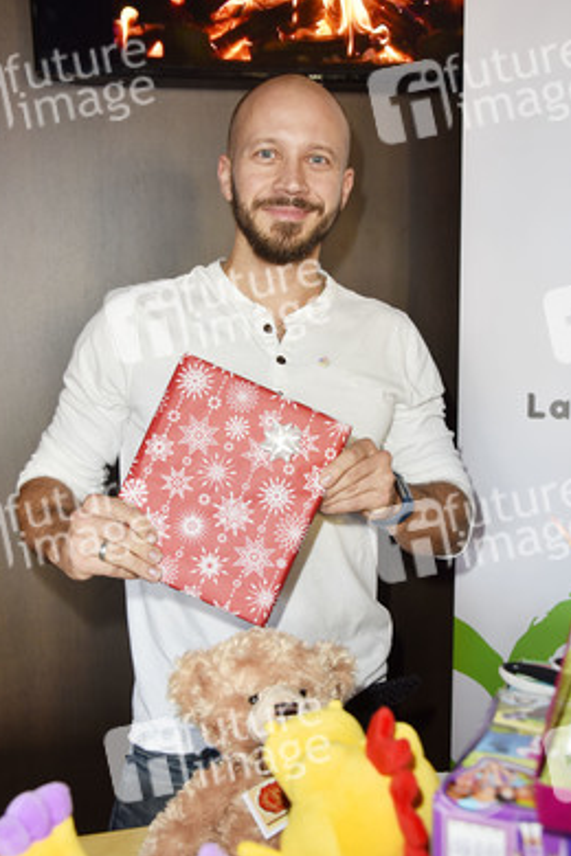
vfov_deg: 47.4
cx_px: 281
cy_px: 421
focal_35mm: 41
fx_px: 975
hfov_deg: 32.6
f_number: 5.6
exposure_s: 1/60
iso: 1000
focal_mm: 40
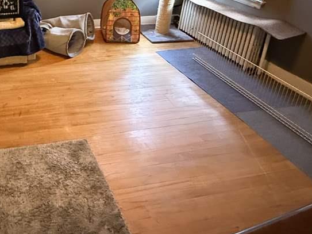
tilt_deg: -18.1
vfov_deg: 38.6
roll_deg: +0.7
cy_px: 6
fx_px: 297
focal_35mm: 33
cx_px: 33
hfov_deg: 49.5
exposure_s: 1/40
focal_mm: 2.22
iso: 1250
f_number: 2.2
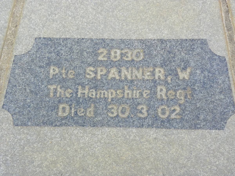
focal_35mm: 68
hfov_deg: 28.6
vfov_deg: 21.6
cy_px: 88
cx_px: 118
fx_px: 462
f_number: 3.5
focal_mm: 12.1
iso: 64
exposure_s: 1/40
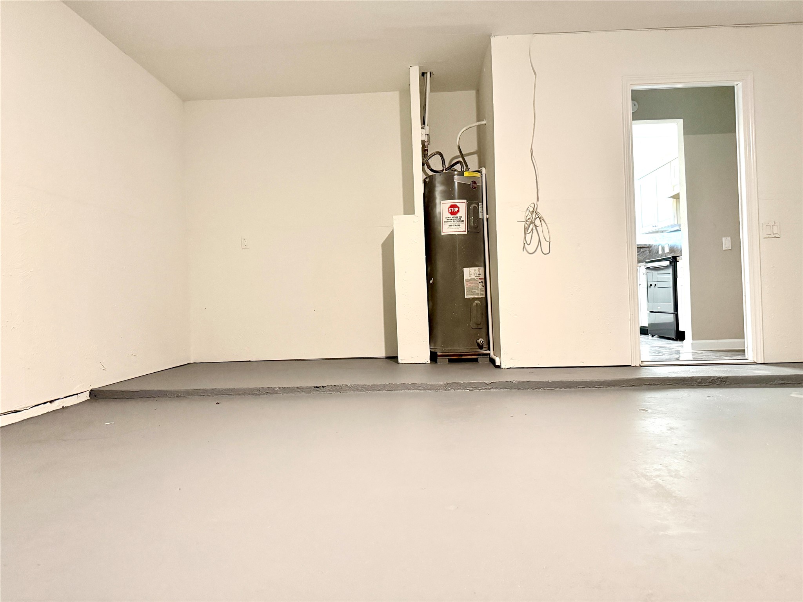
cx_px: 402
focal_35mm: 24
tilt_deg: +0.7
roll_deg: +2.0
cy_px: 301
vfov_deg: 56.8
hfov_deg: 71.6
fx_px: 557
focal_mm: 6.76
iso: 640
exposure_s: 1/60
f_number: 1.78
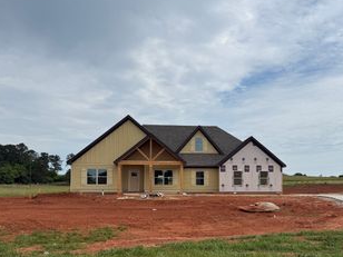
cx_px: 204
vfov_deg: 36.4
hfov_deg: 47.6
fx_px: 386
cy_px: 174
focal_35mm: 39
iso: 80
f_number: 1.78
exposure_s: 1/8130
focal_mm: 6.76
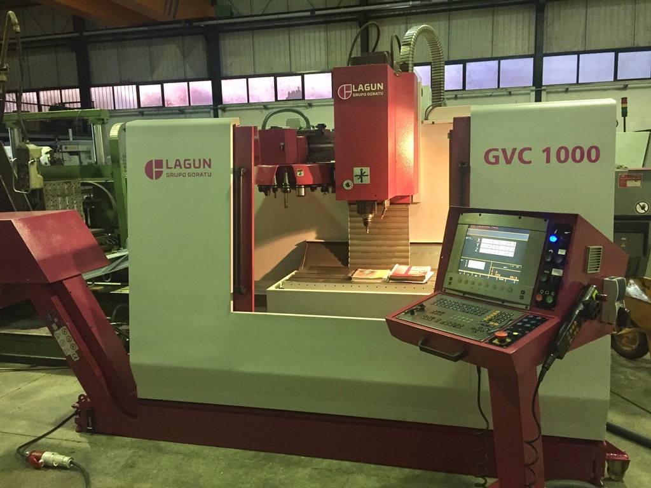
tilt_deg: -7.8
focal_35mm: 29
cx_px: 326
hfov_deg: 61.7
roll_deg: +1.0
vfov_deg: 48.2
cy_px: 244
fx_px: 545
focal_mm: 4.15
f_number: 2.2
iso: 250
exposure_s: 1/20
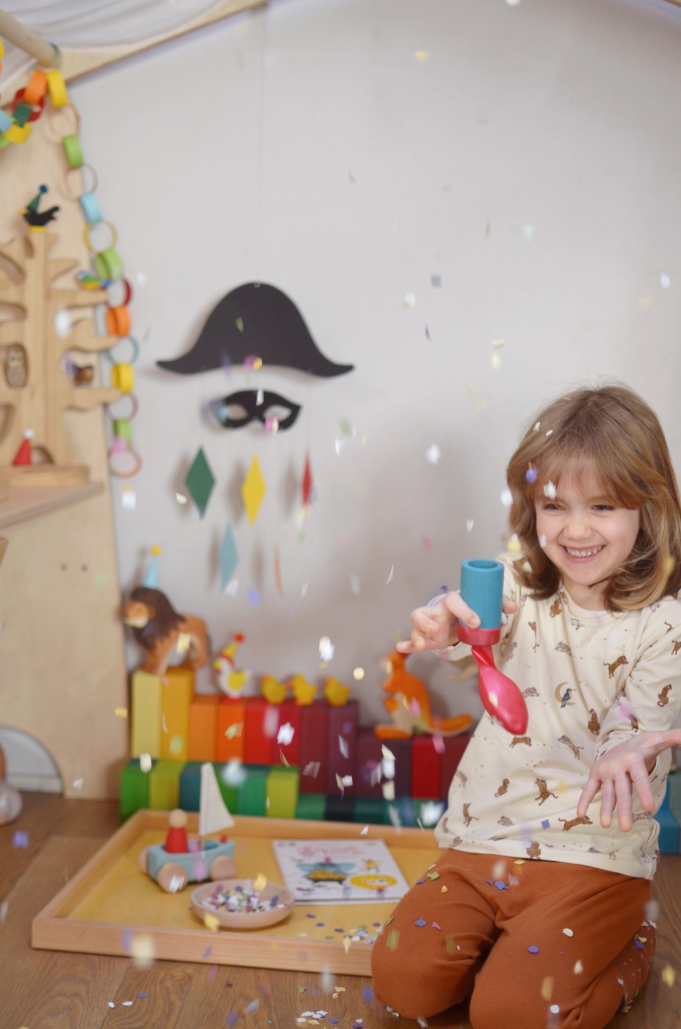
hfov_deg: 25.6
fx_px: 1497
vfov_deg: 37.9
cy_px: 514
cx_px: 340
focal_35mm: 52
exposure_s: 1/100
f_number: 1.8
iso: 320
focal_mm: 35
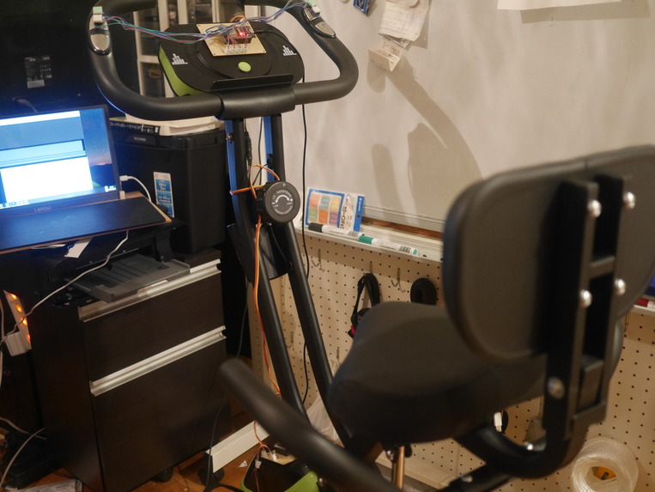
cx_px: 328
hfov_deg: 46.8
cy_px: 246
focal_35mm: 40
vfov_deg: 36.0
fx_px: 757
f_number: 1.7
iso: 2000
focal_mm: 20
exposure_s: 1/60
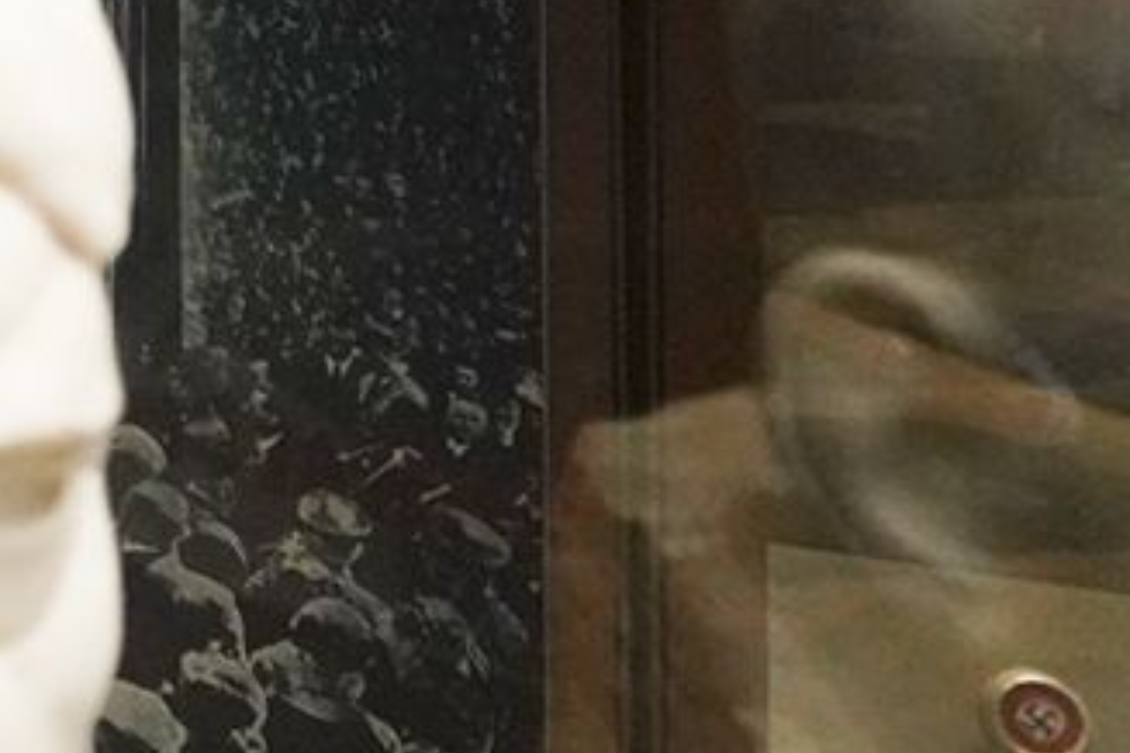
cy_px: -1171
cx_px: -2022
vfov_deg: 8.4
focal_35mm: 147
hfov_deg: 10.7
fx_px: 4614
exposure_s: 1/80
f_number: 2.8
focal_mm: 24
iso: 3200
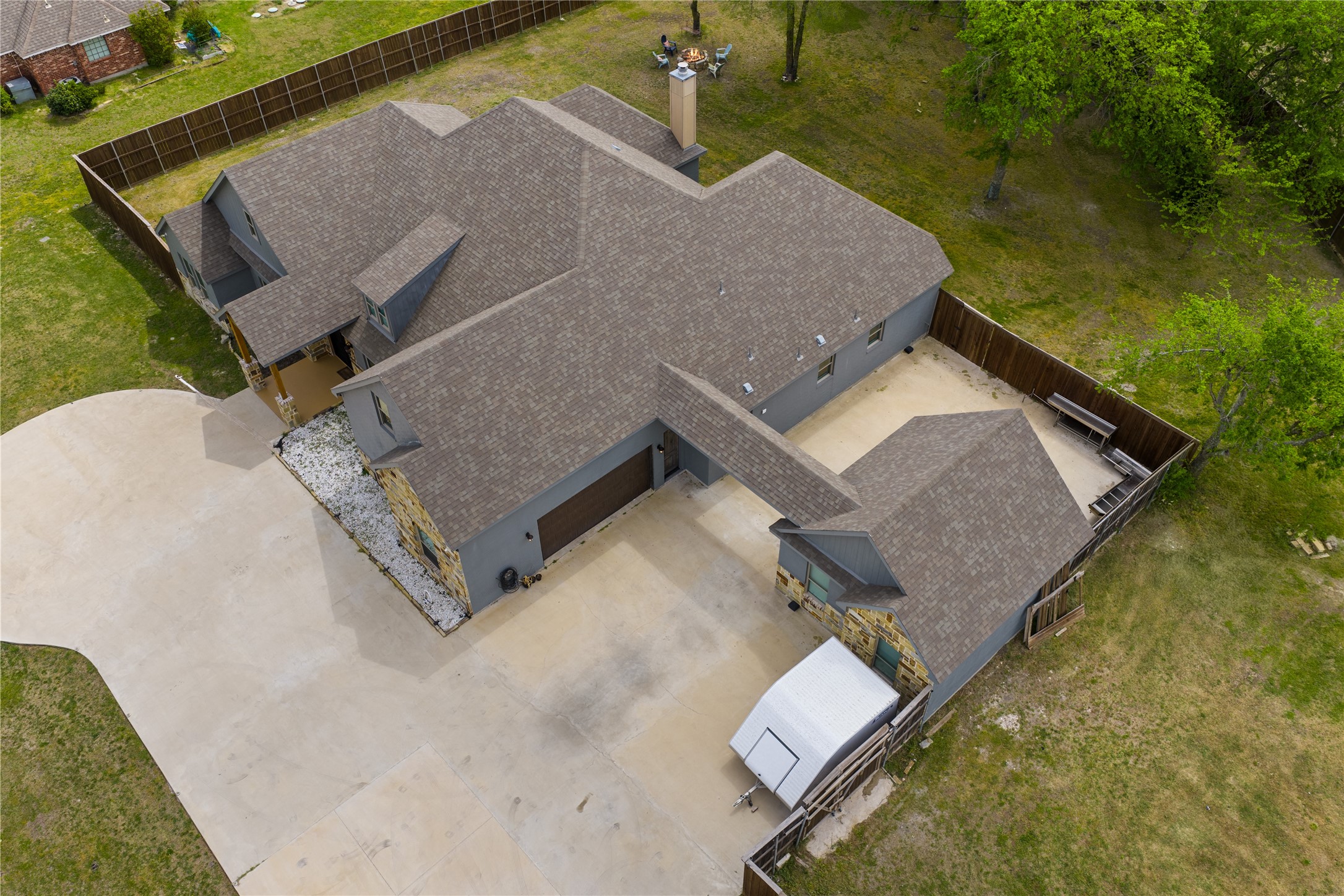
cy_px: 448
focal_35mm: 28
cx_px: 672
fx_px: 1045
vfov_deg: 46.4
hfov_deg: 65.5
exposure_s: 1/800
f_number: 2.8
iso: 160
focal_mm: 14.45
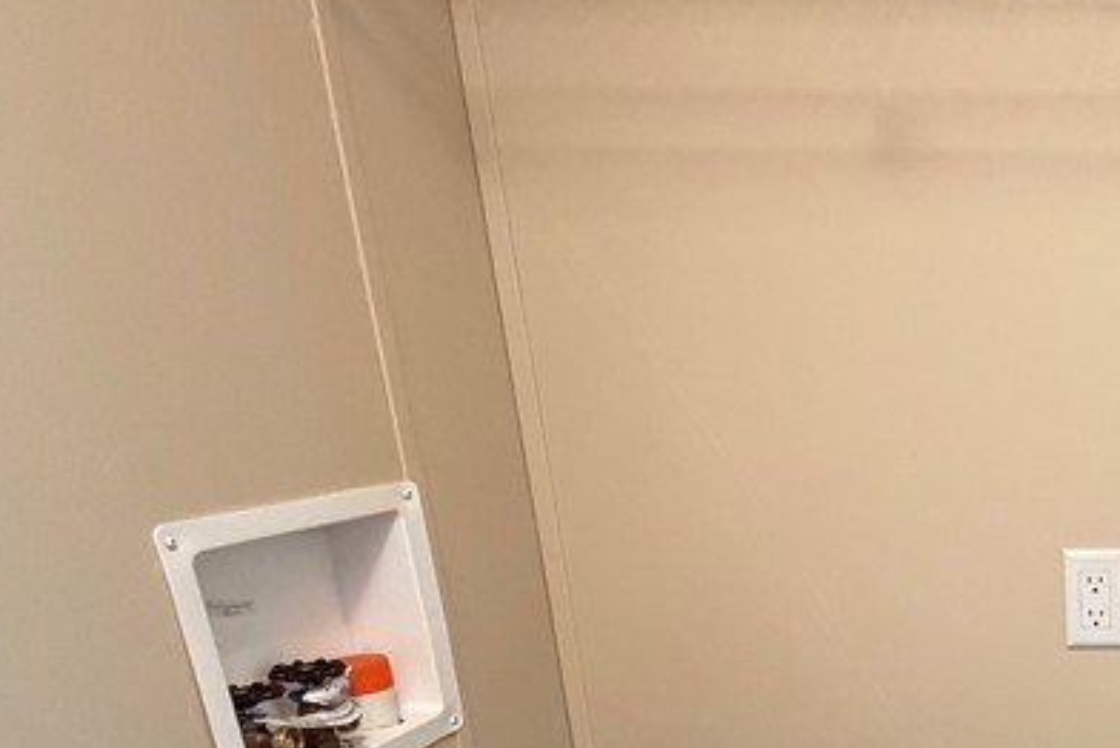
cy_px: 662
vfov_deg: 33.4
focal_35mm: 38
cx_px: 1237
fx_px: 1183
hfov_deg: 40.6
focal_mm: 2.22
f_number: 2.2
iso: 400
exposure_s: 1/60
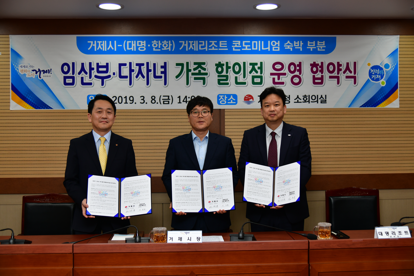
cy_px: 138
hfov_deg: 48.5
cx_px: 207
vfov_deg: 33.4
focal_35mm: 40
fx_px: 460
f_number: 4
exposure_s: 1/250
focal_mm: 40
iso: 400
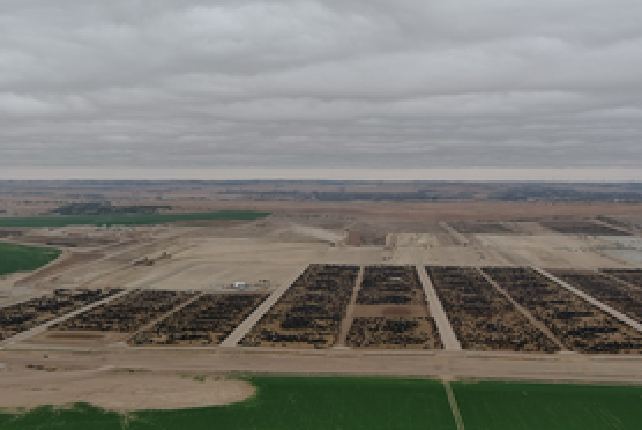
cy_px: 180
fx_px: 893
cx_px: 342
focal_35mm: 50
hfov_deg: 39.5
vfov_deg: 27.0
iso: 100
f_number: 2.8
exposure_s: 1/800
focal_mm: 10.16
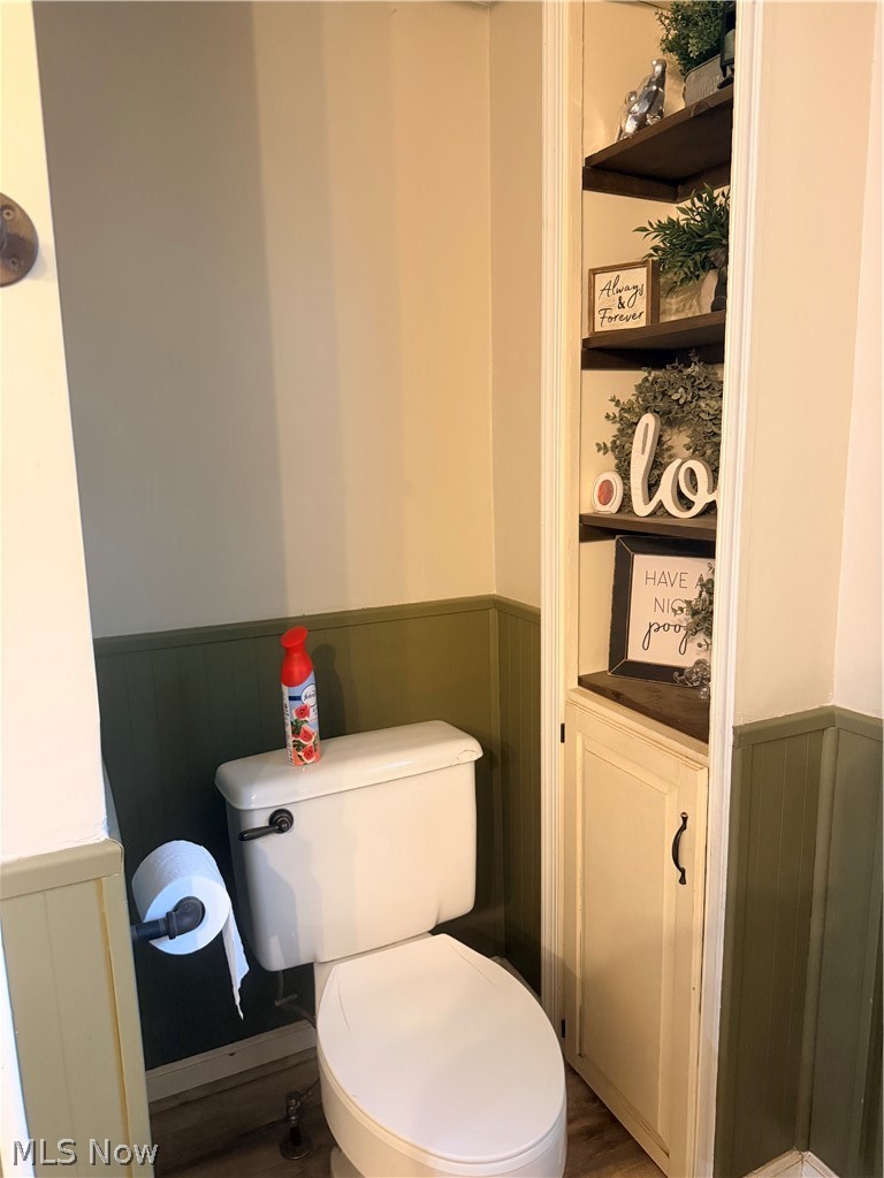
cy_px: 589
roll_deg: +0.5
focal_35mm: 24
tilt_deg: -9.3
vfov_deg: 71.6
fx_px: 817
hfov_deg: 56.8
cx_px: 442
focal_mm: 6.76
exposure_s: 1/60
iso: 640
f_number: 1.78
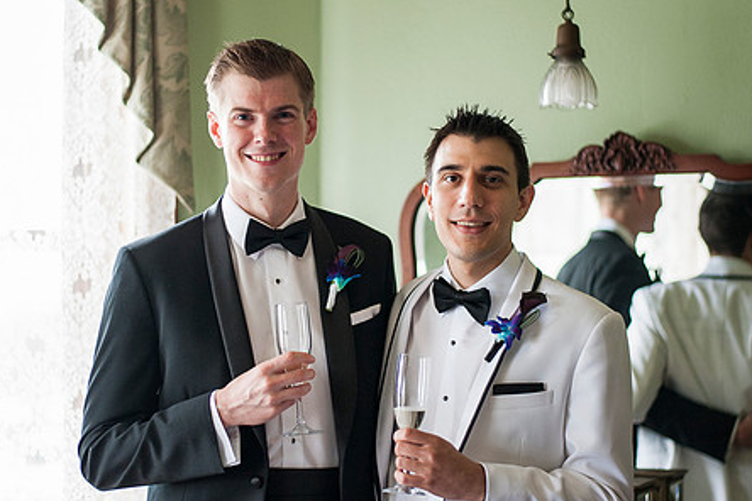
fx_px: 1462
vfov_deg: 19.4
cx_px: 352
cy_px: 210
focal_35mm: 70
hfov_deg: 28.8
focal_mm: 50
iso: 1000
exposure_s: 1/500
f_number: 1.8
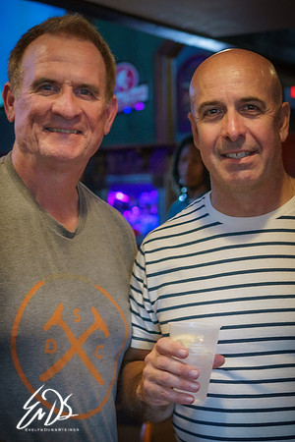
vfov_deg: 24.6
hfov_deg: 16.4
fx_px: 1014
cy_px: 221
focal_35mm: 83
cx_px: 258
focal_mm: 55
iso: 1600
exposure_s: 1/60
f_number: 4
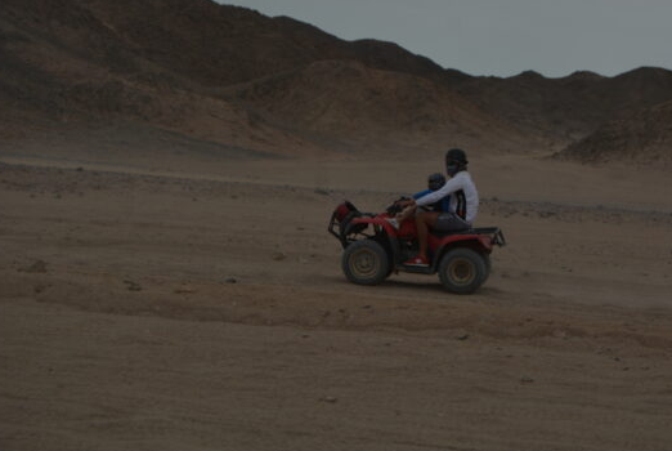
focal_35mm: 95
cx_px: 394
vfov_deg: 14.4
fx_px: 1776
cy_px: 178
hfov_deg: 21.4
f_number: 5.6
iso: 100
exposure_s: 1/1000
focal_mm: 52
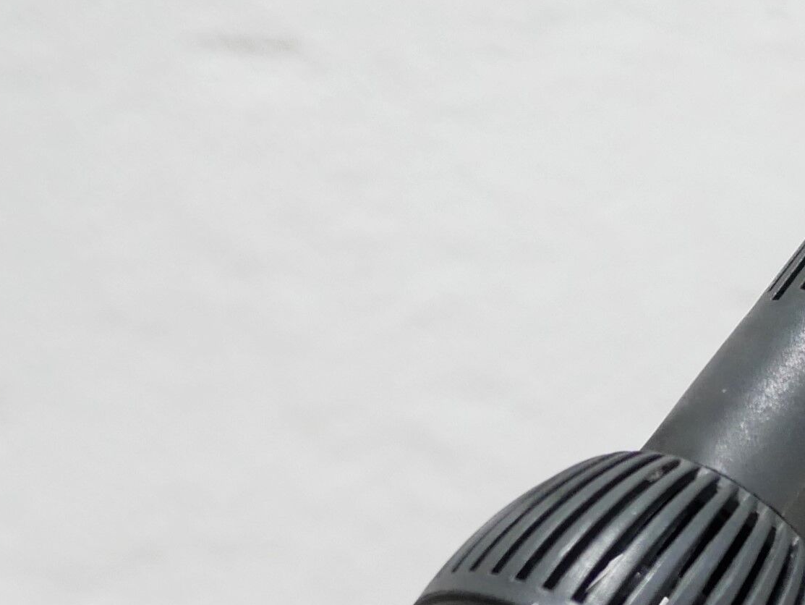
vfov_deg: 8.5
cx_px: 782
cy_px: 1241
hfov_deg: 11.9
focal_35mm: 165
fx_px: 3839
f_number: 1.7
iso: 800
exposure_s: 1/60
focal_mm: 20
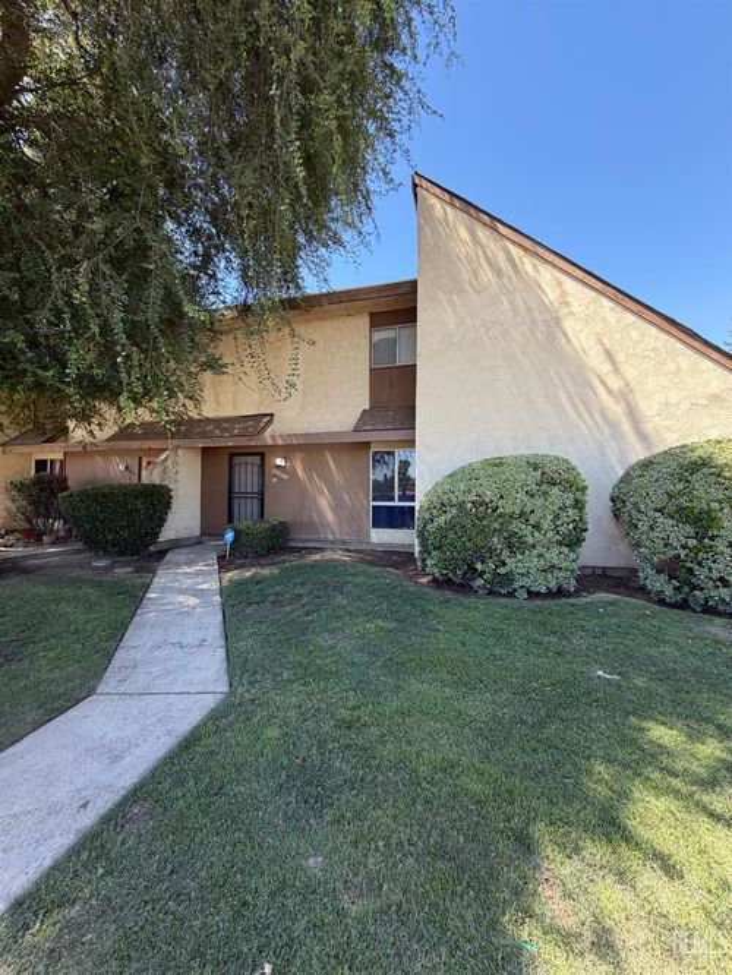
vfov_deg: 102.0
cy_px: 488
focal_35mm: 14
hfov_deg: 85.7
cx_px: 366
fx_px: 394
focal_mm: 2.22
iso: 50
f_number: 2.2
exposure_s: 1/349
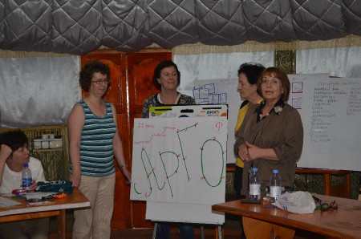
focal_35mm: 63
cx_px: 180
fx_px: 630
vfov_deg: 21.5
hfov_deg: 32.0
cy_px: 120
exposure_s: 1/60
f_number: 5.3
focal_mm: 42
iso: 800
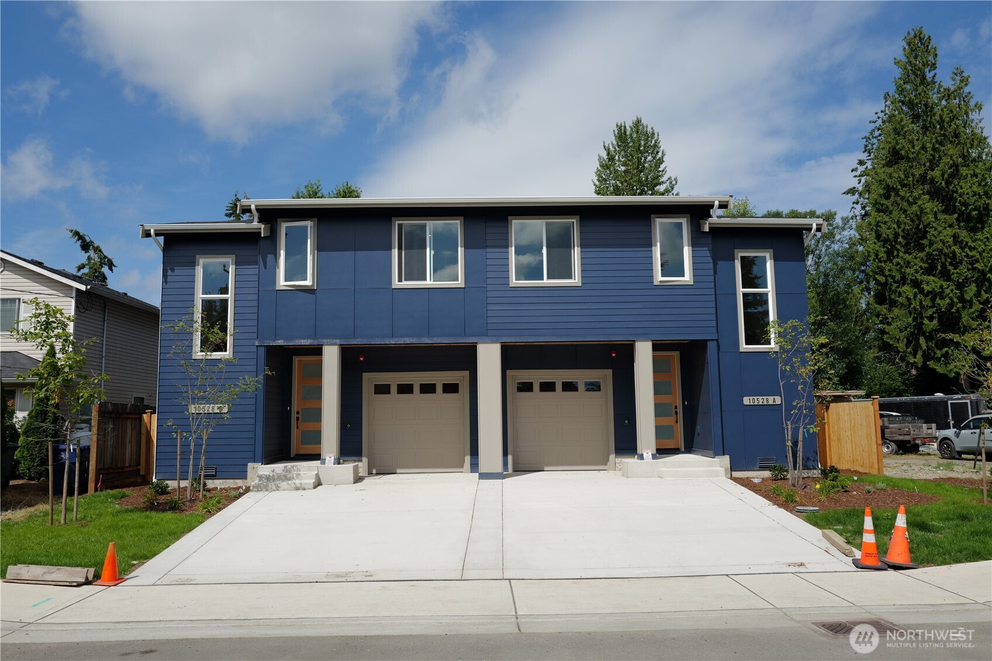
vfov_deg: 46.4
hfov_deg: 65.5
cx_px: 496
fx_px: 771
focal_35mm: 28
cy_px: 330
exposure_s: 1/320
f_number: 8
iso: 100
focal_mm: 28
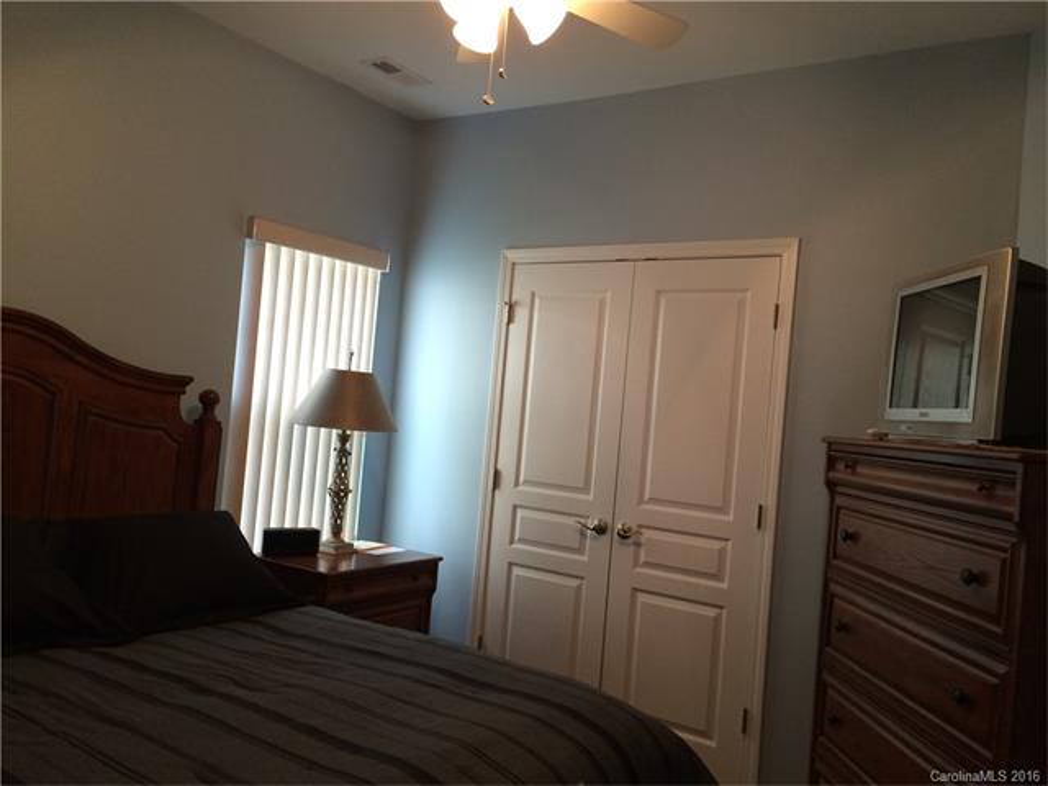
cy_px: 393
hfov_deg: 60.0
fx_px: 908
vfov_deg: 46.8
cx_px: 524
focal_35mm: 30
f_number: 2.2
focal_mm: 4.12
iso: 80
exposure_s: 1/30
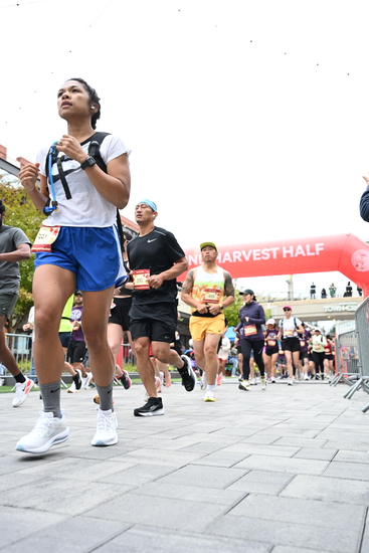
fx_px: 476
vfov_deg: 60.3
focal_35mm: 31
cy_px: 276
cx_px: 184
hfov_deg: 42.3
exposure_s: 1/640
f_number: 4
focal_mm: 31
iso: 2000
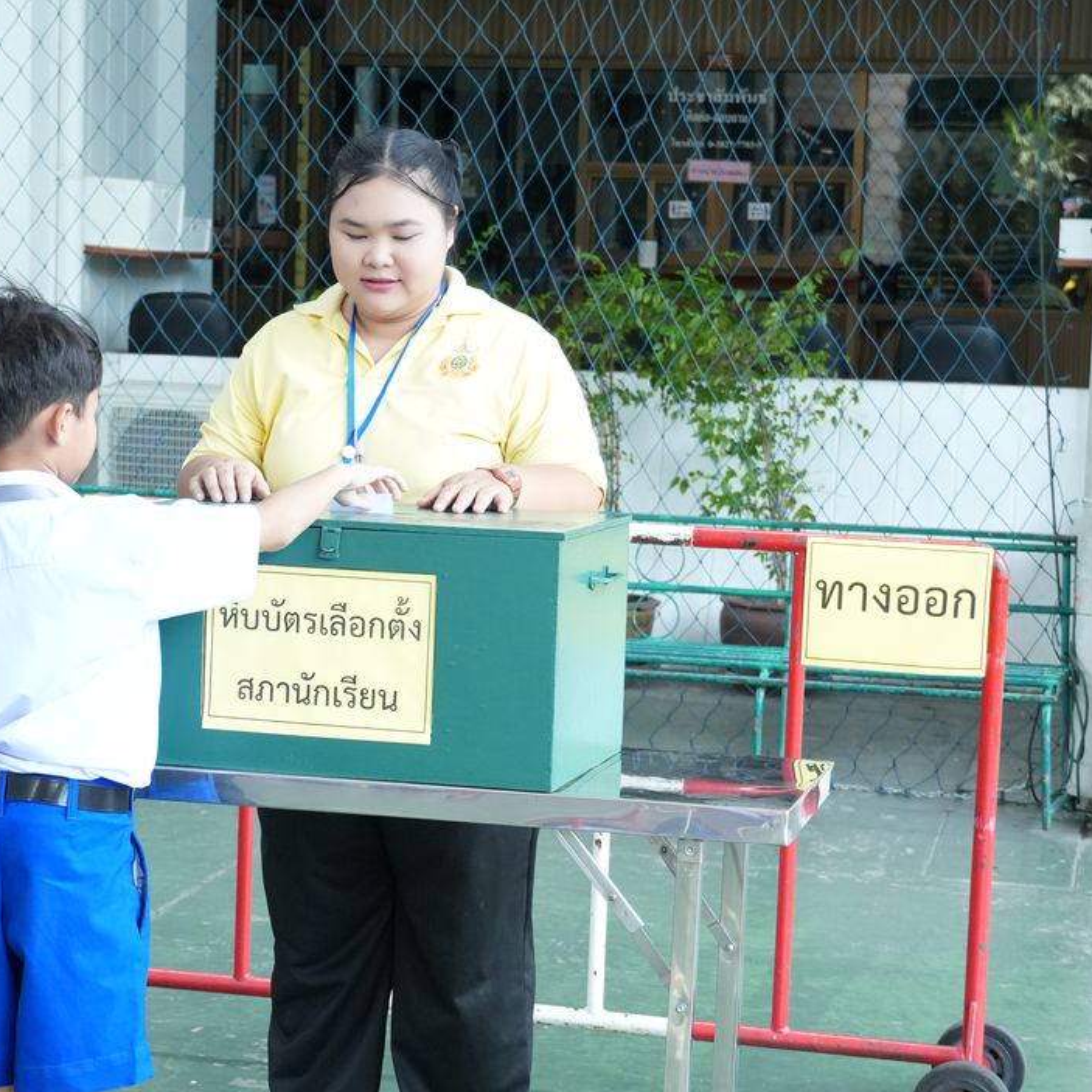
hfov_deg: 19.8
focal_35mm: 88
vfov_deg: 19.8
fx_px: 3129
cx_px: 406
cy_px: 581
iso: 2000
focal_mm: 43
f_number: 5
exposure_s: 1/250
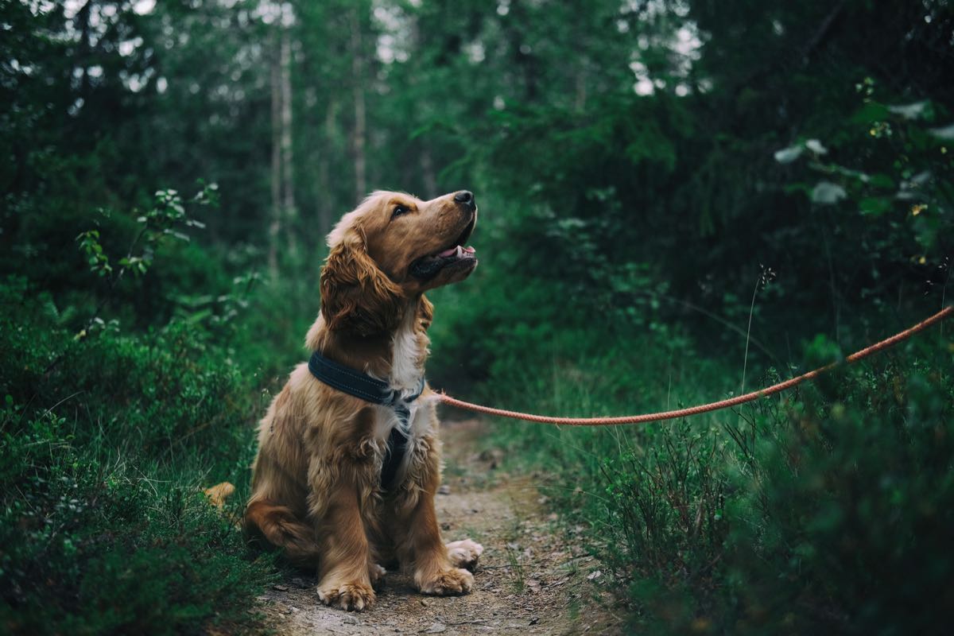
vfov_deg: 25.5
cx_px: 477
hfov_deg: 37.5
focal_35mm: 53
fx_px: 1404
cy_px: 318
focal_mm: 35
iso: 200
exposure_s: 1/1800
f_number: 2
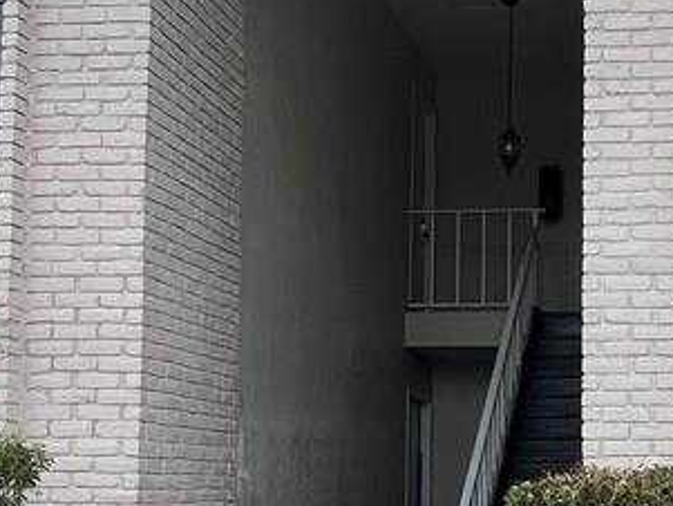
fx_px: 1342
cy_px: 421
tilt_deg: +2.9
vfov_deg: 21.0
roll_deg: -0.1
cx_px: 617
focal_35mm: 69
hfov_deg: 27.1
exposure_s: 1/398
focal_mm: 1.57
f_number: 1.8
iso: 32
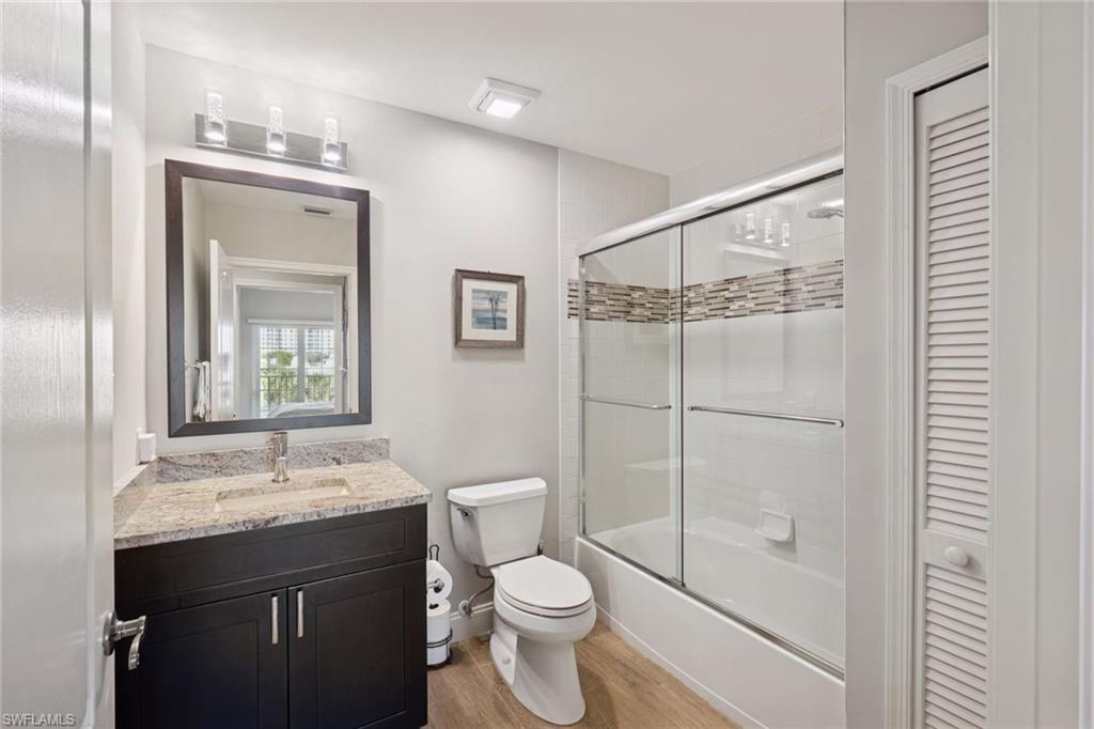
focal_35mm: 16
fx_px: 486
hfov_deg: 96.8
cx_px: 547
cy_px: 364
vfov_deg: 73.7
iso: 400
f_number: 13
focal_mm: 16
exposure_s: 1/8
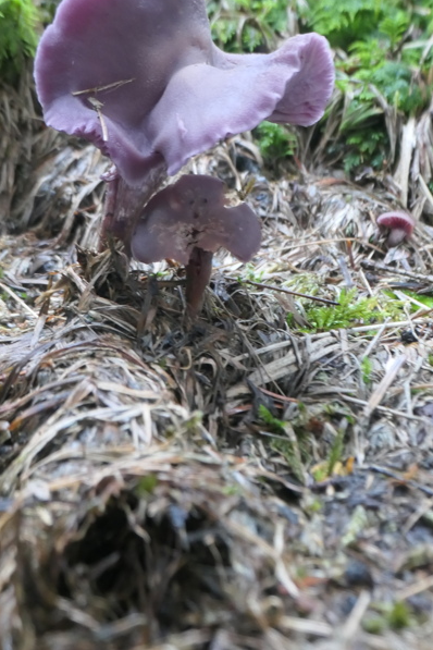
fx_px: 1118
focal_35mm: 62
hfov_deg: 21.9
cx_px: 167
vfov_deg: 32.3
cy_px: 258
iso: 1250
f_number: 3.8
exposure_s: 1/80
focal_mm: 13.4
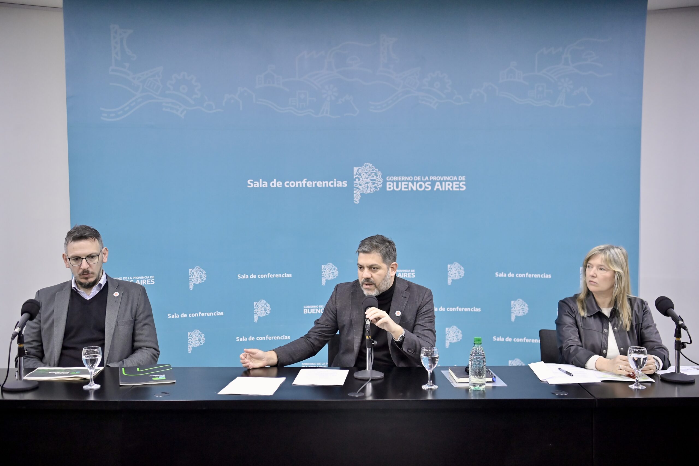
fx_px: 932
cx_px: 350
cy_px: 233
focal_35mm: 48
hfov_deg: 41.1
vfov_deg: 28.1
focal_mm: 48
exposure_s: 1/400
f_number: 3.2
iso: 4000
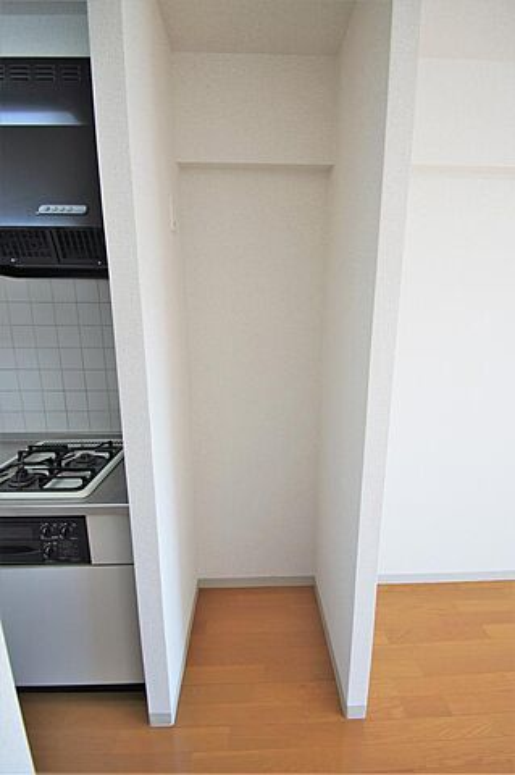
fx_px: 323
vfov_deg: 100.4
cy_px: 388
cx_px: 258
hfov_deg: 77.2
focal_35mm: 15
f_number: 4.5
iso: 100
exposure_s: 1/40
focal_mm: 10
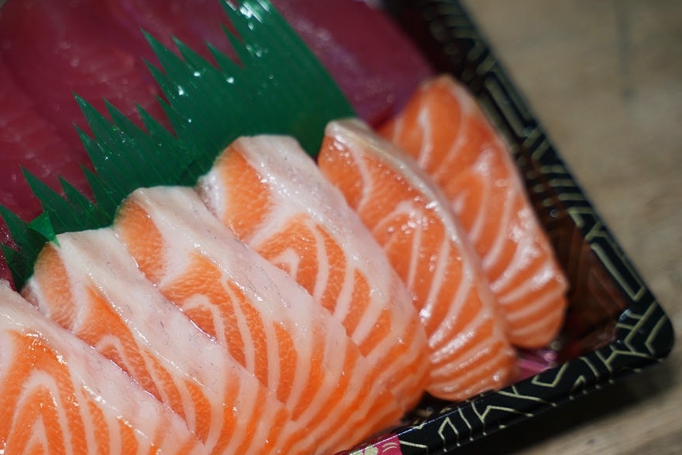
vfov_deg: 13.3
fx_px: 1951
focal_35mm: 103
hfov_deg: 19.8
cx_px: 223
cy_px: 298
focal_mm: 75
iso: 250
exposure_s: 1/80
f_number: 4
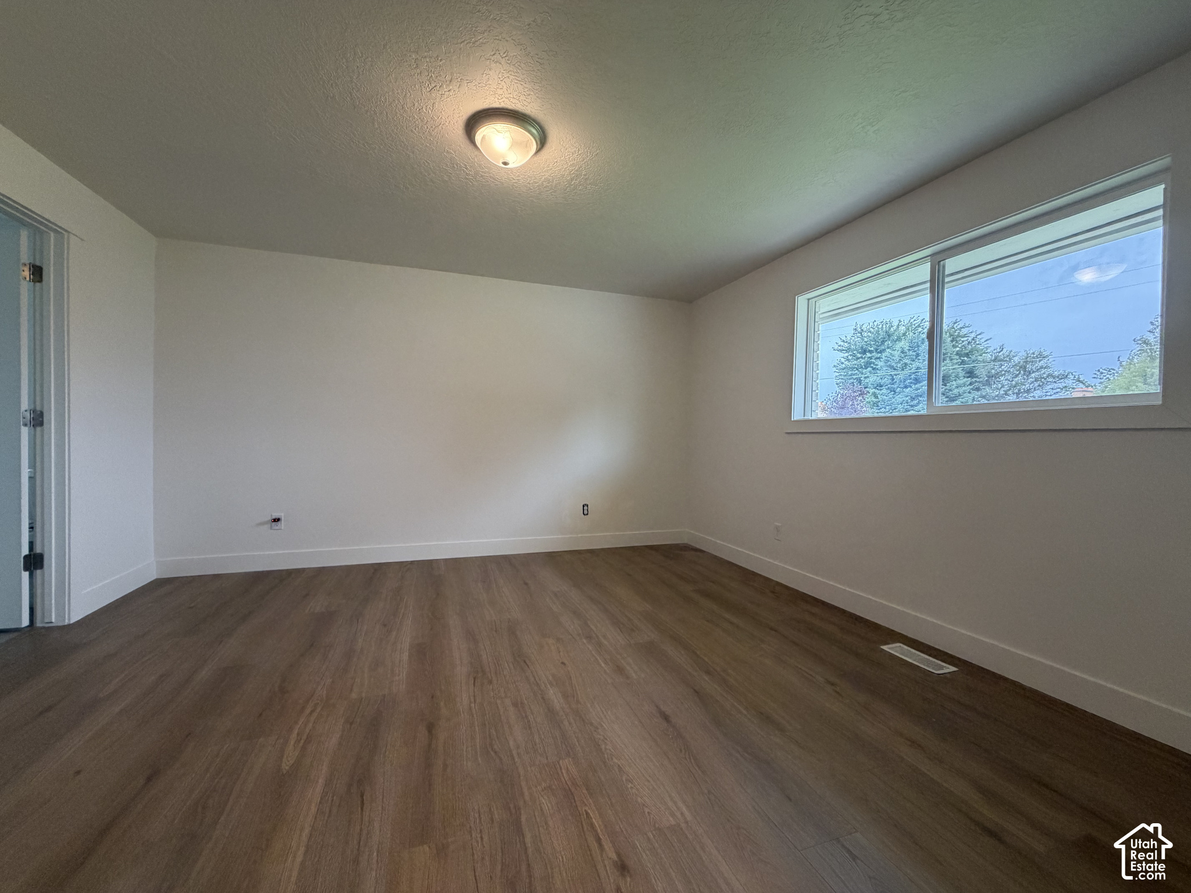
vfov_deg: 85.7
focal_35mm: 14
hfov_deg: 102.1
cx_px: 596
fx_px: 482
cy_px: 446
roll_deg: -0.5
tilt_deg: -1.7
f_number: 2.2
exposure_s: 1/120
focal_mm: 2.22
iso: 320
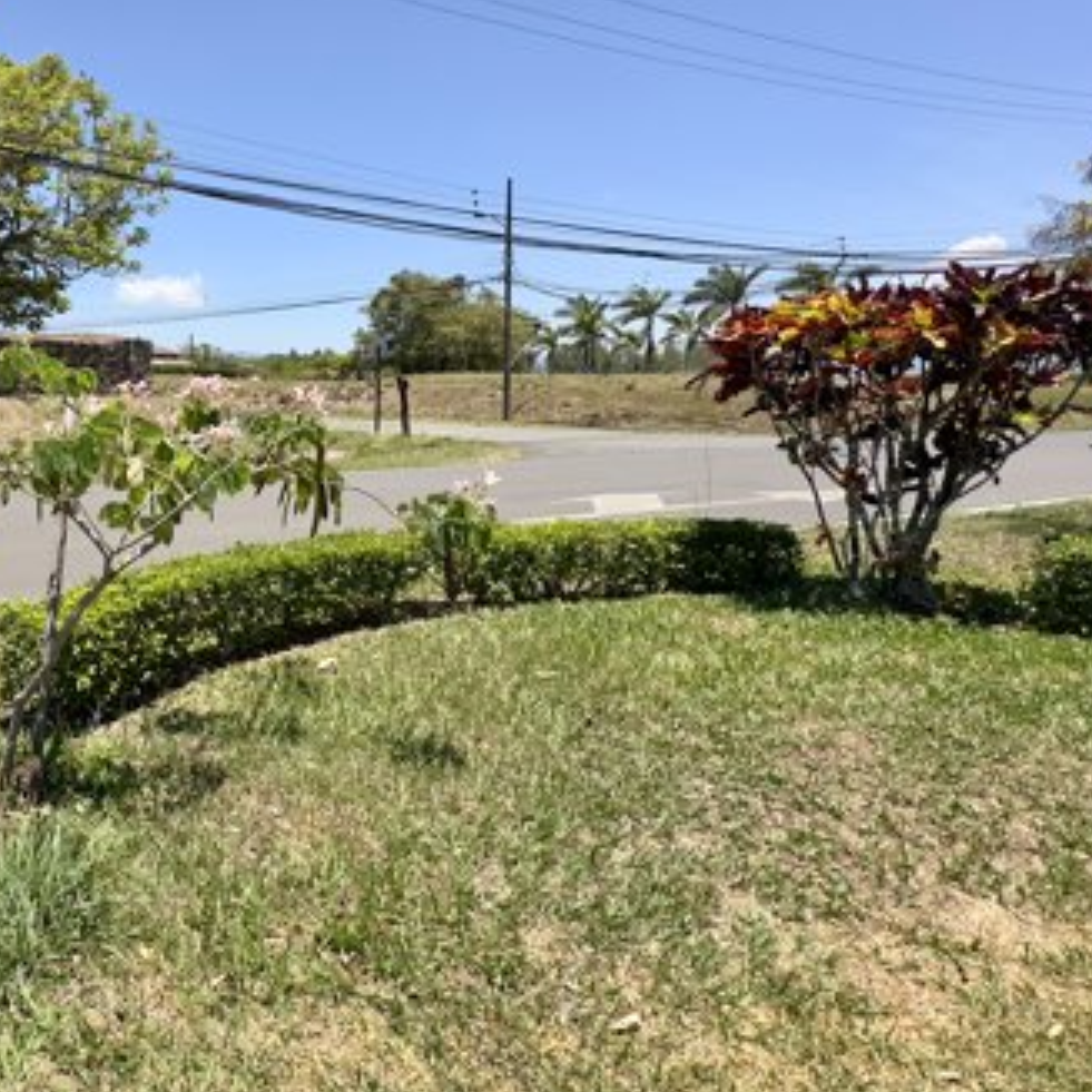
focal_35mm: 24
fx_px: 857
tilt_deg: -6.0
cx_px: 169
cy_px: 474
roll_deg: -0.9
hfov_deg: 58.3
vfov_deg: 64.8
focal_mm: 2.22
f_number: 2.2
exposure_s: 1/1366
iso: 50
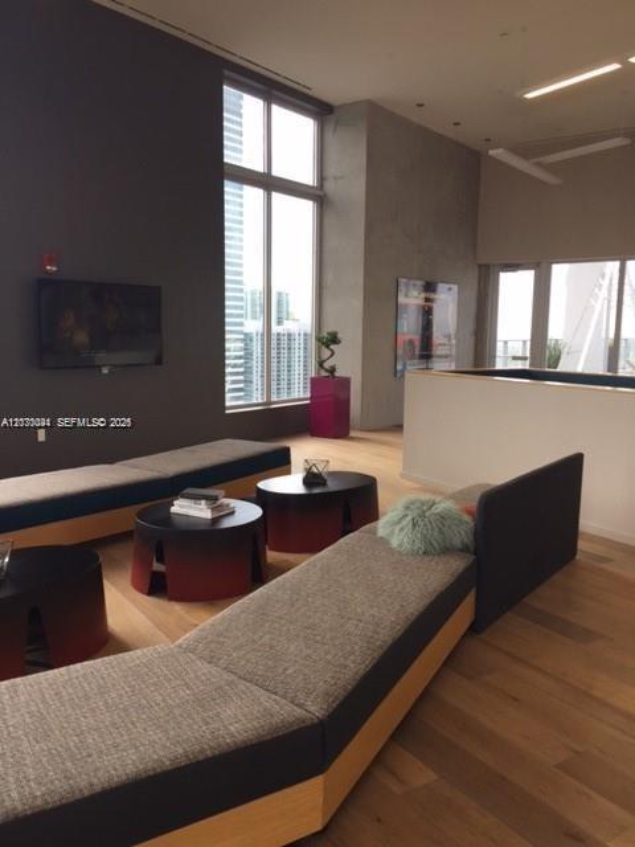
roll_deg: -1.4
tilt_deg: -6.6
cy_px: 424
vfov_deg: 61.7
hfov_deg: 48.2
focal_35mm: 29
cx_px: 318
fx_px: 709
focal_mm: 4.15
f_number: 2.2
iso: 32
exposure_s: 1/145
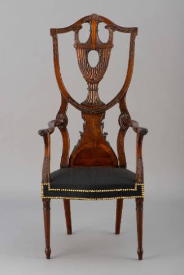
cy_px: 138
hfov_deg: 13.0
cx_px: 92
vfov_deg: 19.5
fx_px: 804
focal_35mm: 105
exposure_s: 1/125
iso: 100
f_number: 14
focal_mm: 105
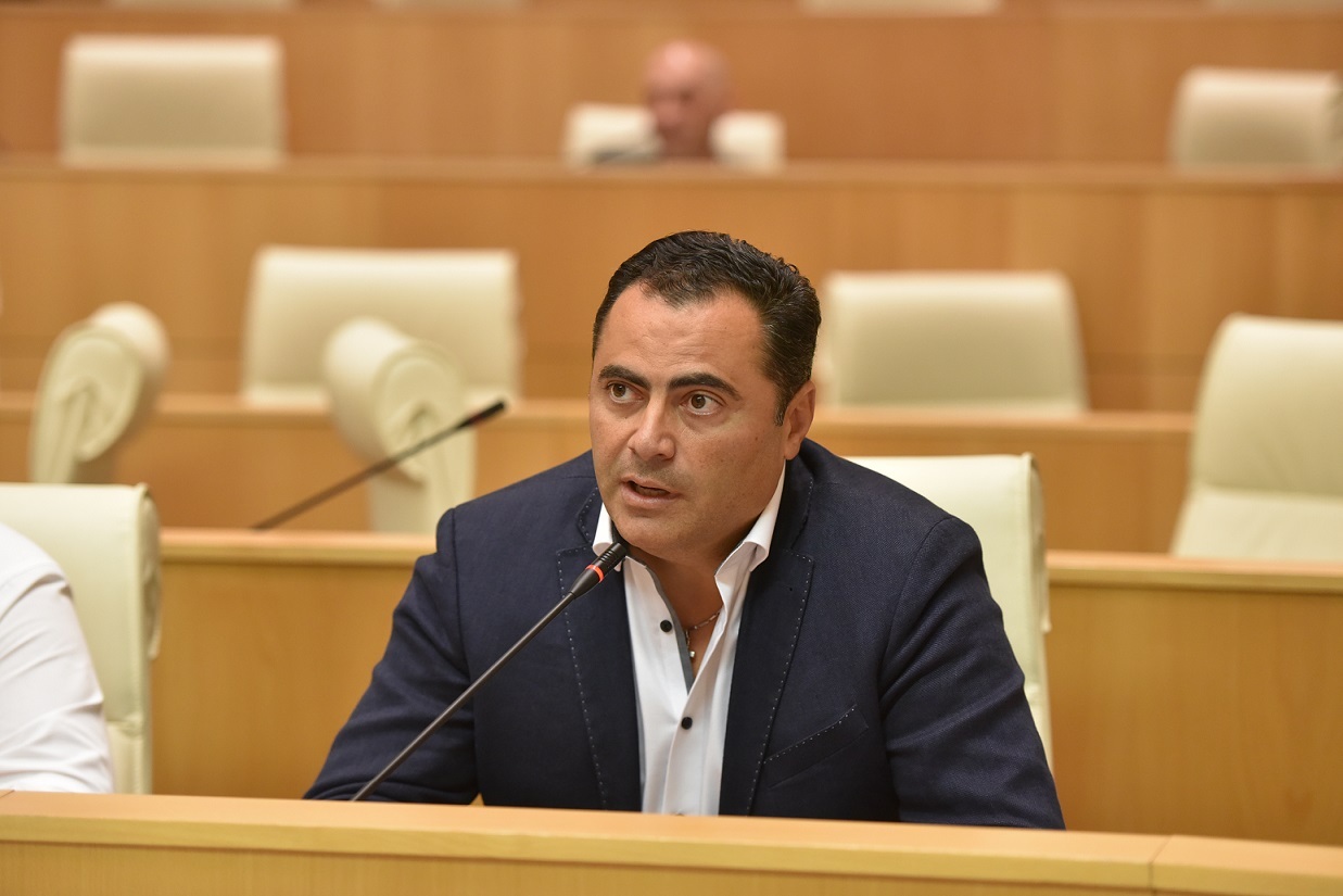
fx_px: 4477
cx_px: 672
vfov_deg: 11.4
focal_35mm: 120
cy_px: 448
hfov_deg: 17.1
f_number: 2.8
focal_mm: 120
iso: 3200
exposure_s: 1/320
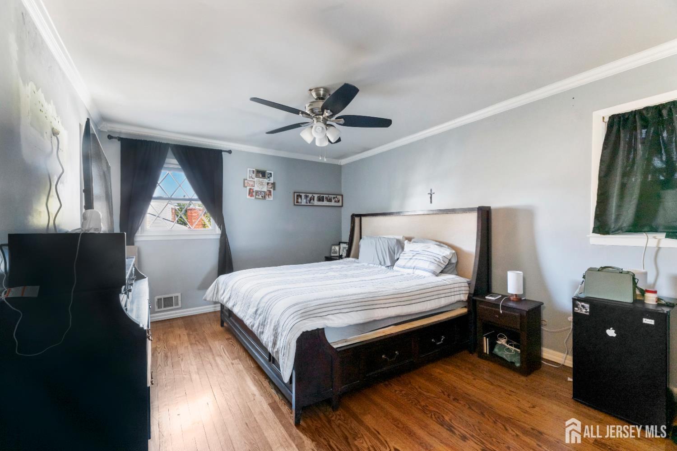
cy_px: 226
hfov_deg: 104.3
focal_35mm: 14
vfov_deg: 81.2
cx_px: 338
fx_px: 263
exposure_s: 1/60
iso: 320
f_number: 11
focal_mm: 14
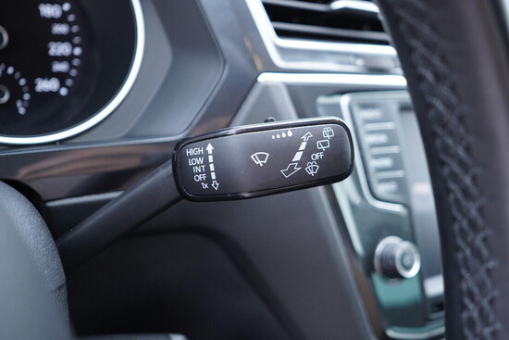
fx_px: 509
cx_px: 254
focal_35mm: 36
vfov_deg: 36.9
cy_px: 170
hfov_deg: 53.1
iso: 640
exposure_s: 1/40
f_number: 2.8
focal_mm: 24
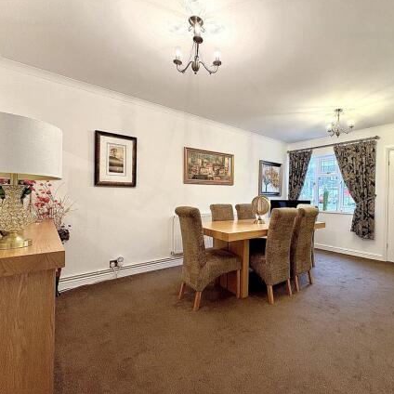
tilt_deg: -0.4
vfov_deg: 84.0
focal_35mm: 17
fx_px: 219
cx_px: 239
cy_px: 197
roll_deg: -0.4
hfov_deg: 82.8
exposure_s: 1/50
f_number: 2.2
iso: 200
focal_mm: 2.22
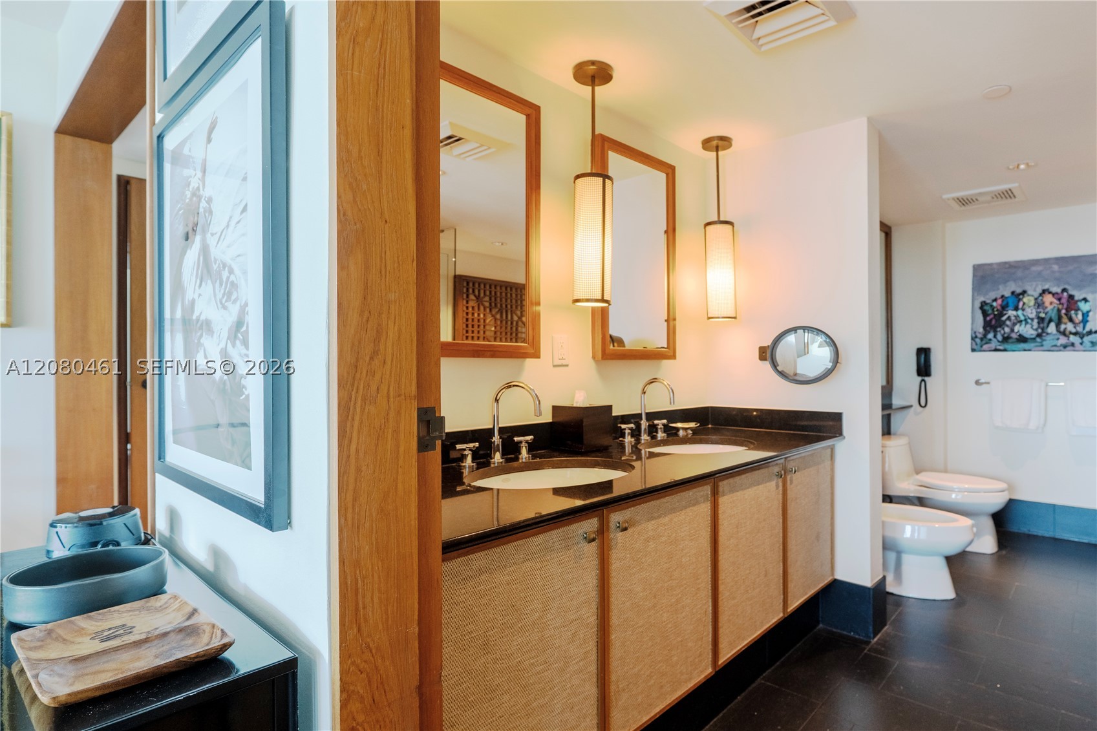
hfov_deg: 95.0
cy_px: 366
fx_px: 503
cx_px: 548
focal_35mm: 16
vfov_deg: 72.0
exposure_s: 1/100
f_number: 5.6
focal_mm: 11
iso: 500
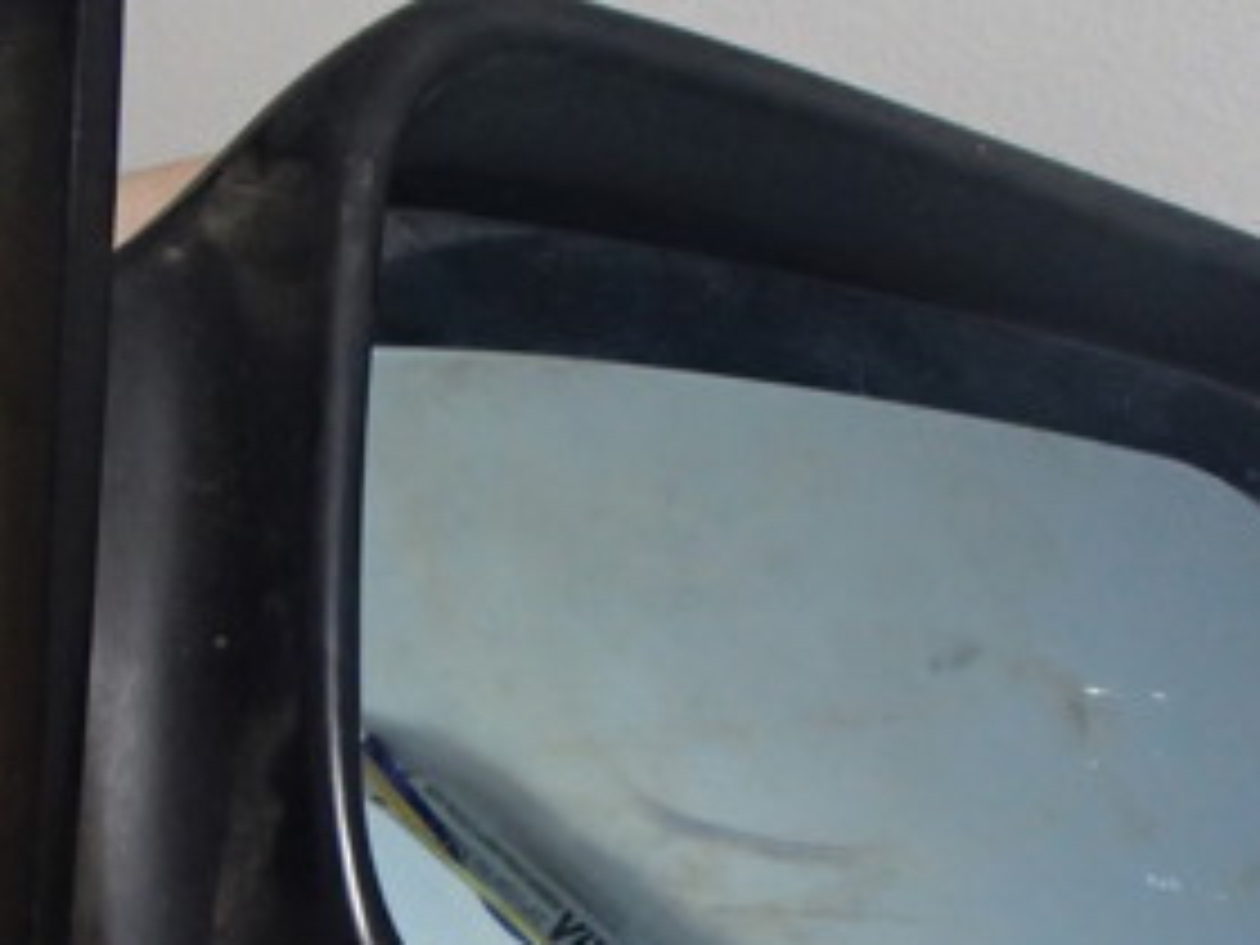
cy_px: 862
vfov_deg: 22.3
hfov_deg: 30.1
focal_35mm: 64
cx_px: 450
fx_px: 2330
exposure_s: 1/30
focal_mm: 5
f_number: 3.9
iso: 800
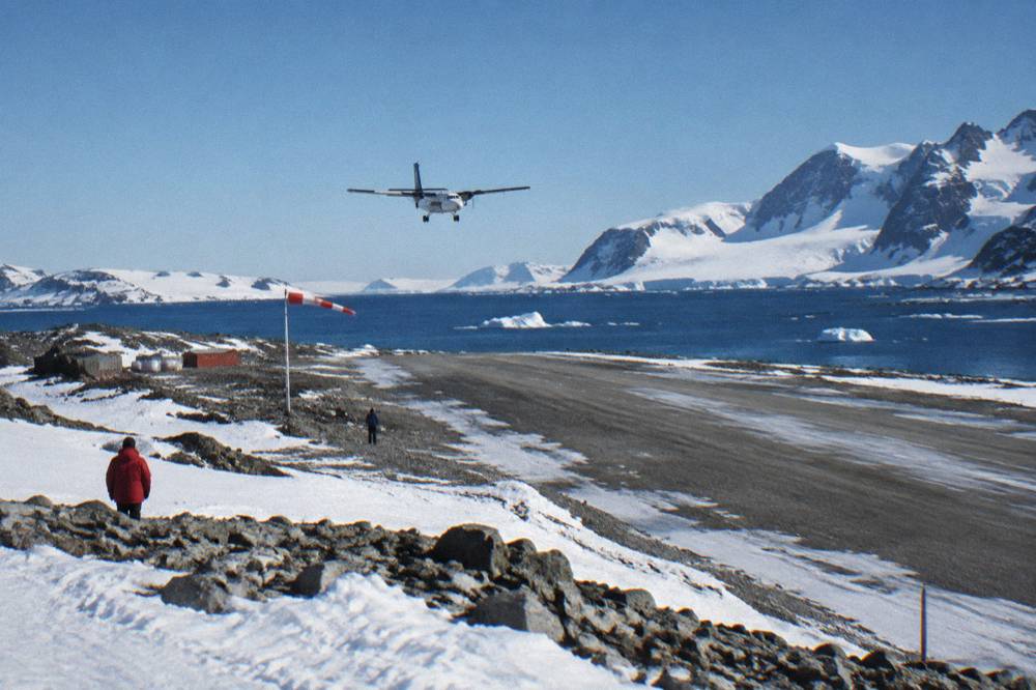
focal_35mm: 35
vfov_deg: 37.8
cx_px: 518
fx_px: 1007
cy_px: 345
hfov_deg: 54.5
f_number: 7.1
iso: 320
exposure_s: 1/800
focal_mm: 35
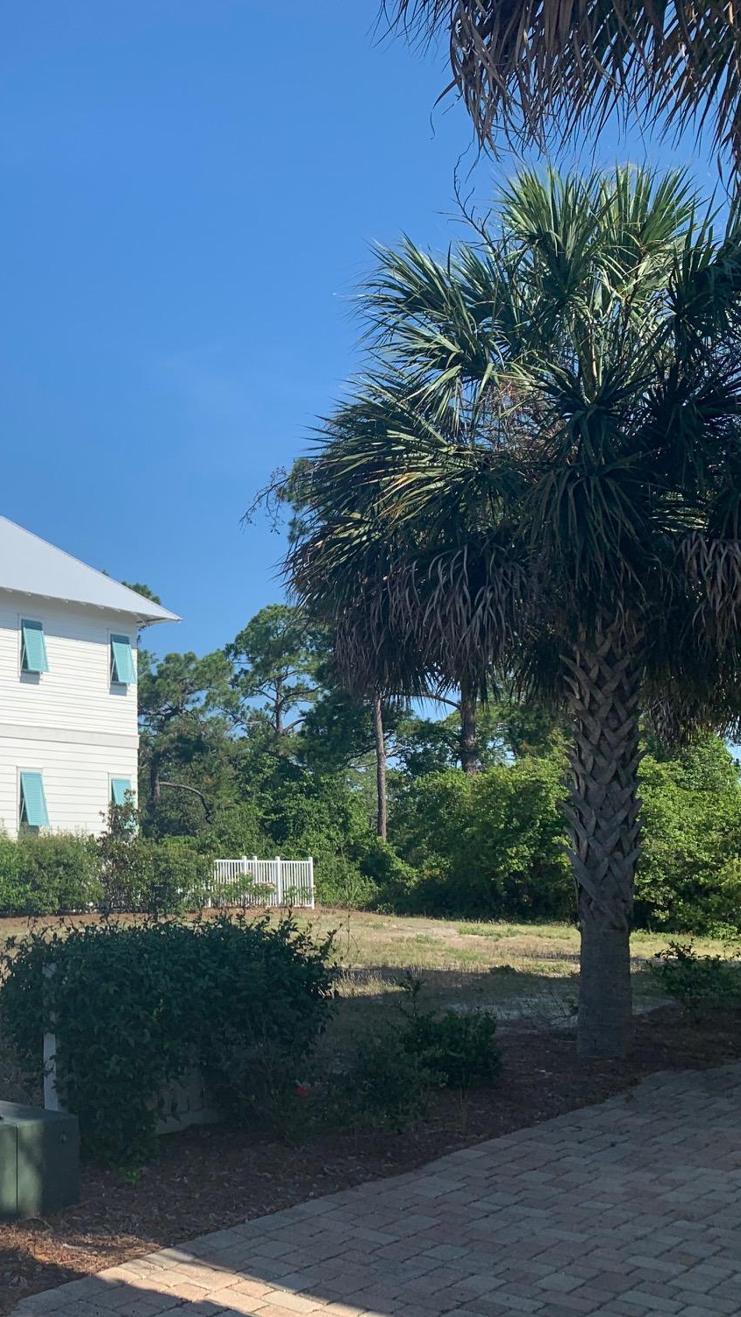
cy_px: 659
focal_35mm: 38
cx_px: -37
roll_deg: -1.1
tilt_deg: +8.6
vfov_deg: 52.8
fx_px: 1328
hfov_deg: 28.8
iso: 25
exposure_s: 1/2481
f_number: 1.8
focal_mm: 4.25
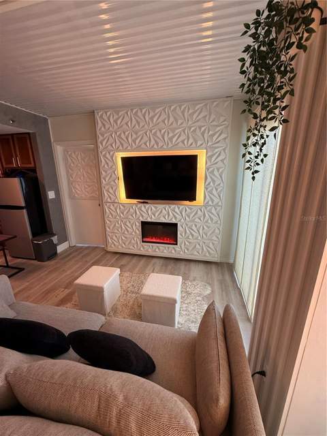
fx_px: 176
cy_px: 218
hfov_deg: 85.7
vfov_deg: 102.1
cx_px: 164
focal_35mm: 14
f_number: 2.2
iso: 200
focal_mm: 2.22
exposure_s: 1/120
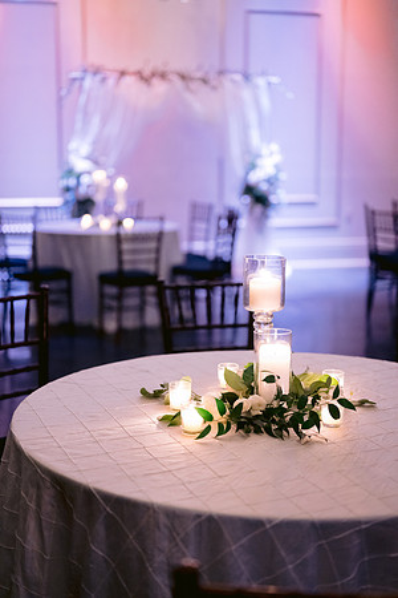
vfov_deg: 39.6
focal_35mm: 50
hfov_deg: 27.0
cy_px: 299
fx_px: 829
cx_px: 199
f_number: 1.8
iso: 3200
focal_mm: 50
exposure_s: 1/200
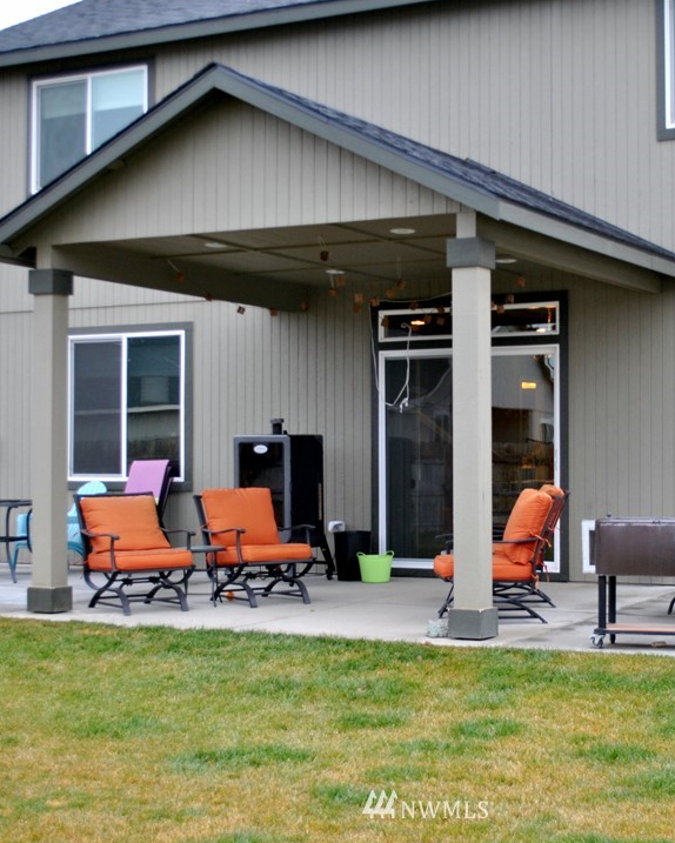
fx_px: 1540
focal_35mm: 62
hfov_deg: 24.6
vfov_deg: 30.6
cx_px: 429
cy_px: 423
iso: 200
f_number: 4.5
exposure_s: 1/60
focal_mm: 29
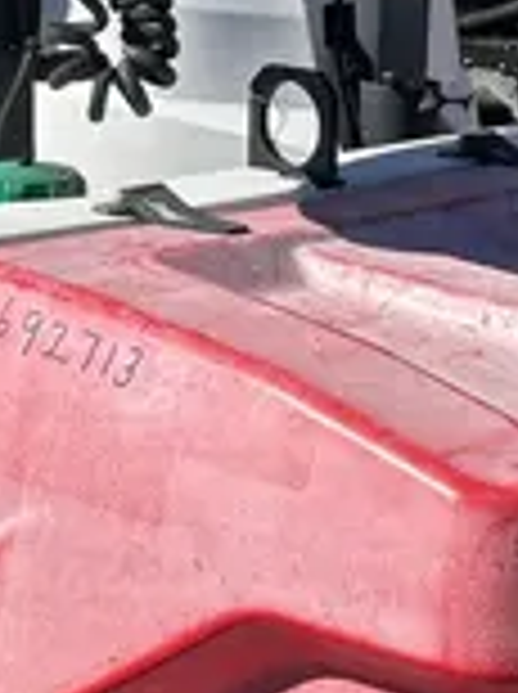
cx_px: 284
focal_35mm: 124
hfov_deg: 11.9
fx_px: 2481
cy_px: 259
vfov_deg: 15.9
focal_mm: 5.7
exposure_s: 1/5319
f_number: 1.5
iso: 50
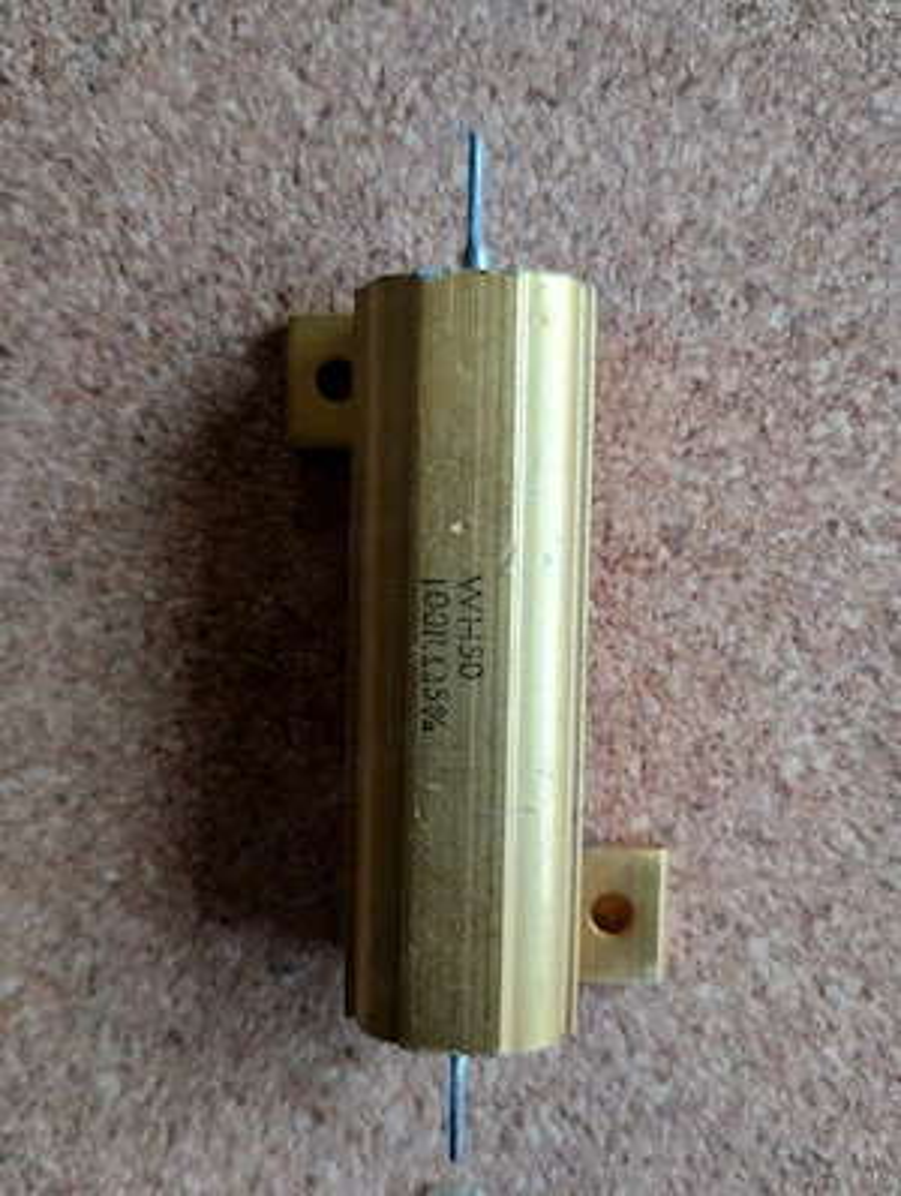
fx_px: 969
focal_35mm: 28
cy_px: 598
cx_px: 450
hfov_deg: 49.9
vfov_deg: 63.4
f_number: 1.8
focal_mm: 4.27
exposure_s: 1/100
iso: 200
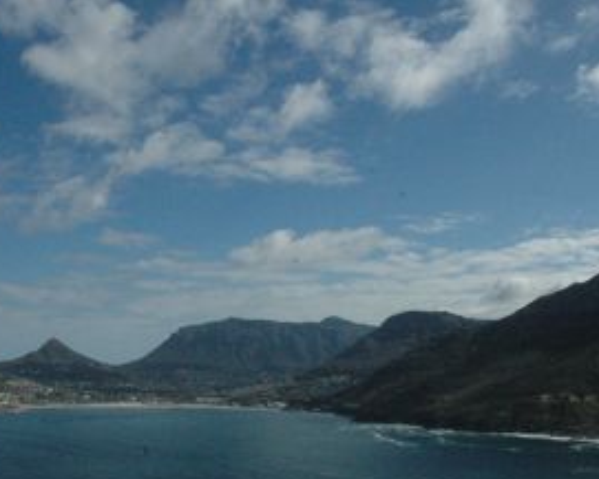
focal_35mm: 42
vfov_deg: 35.3
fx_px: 745
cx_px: 287
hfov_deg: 43.8
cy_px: 329
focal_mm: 18
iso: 1600
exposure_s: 1/1600
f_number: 18
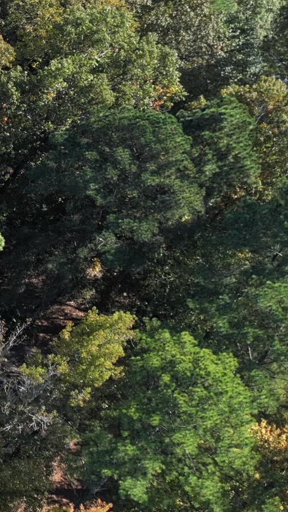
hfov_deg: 10.8
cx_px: -486
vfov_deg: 24.2
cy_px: 247
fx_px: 1195
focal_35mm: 88
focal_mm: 12.29
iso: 110
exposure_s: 1/800
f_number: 2.8
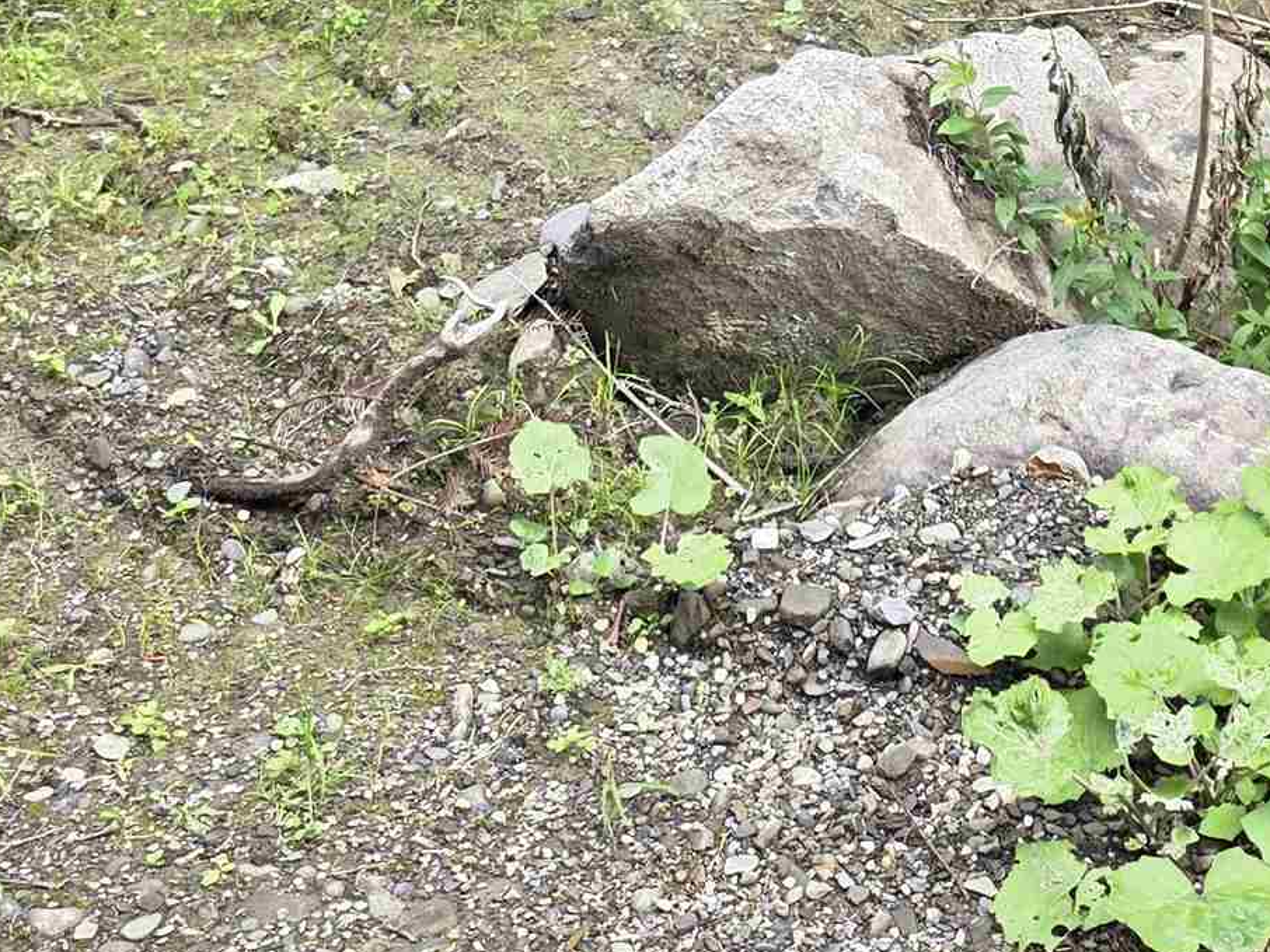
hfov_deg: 24.5
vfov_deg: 17.4
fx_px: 2861
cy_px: -386
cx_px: 1063
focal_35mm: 78
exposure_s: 1/180
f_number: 1.7
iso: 40
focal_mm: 6.3
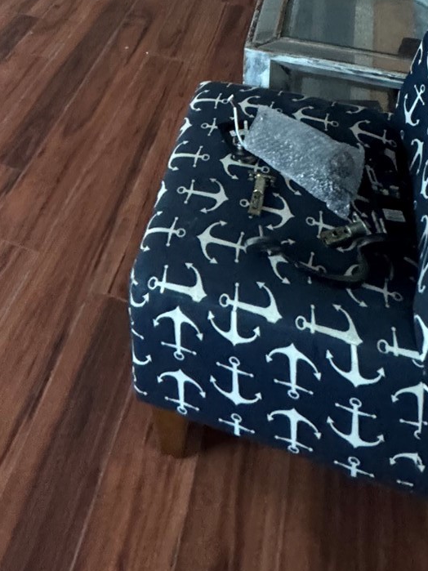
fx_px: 676
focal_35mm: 41
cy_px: -230
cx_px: 129
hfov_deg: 34.7
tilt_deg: -8.2
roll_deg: +0.8
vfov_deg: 31.1
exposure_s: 1/60
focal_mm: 2.22
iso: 640
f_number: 2.2
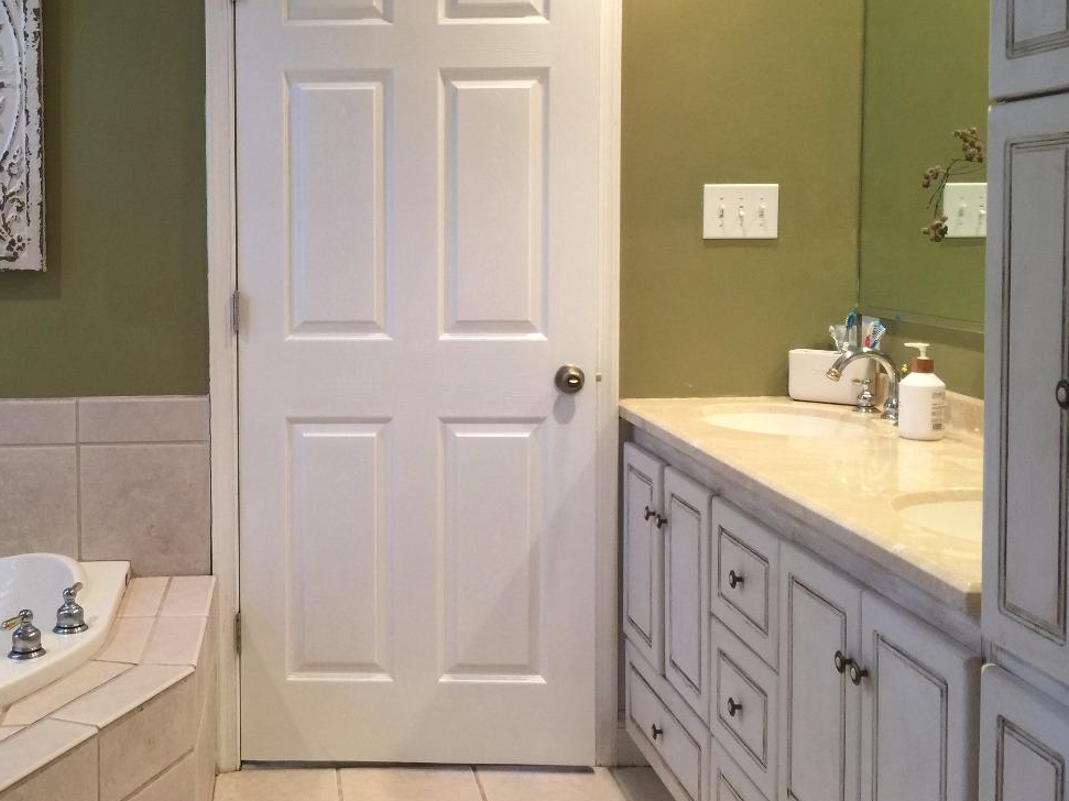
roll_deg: -0.6
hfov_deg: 43.0
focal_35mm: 43
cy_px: 303
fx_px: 1328
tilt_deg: -2.8
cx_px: 319
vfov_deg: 33.4
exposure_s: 1/15
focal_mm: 4.15
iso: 50
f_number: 2.2
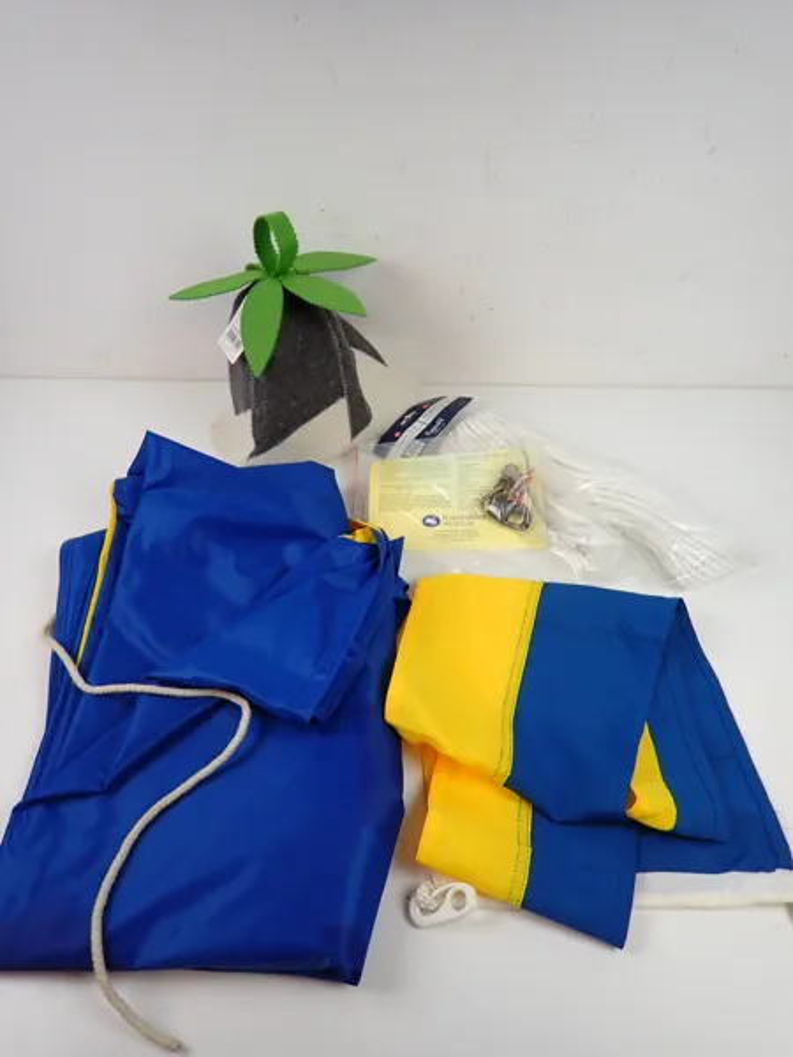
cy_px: 528
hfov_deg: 68.7
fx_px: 580
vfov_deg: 84.7
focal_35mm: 19
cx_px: 396
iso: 160
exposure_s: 1/125
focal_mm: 3.33
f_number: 2
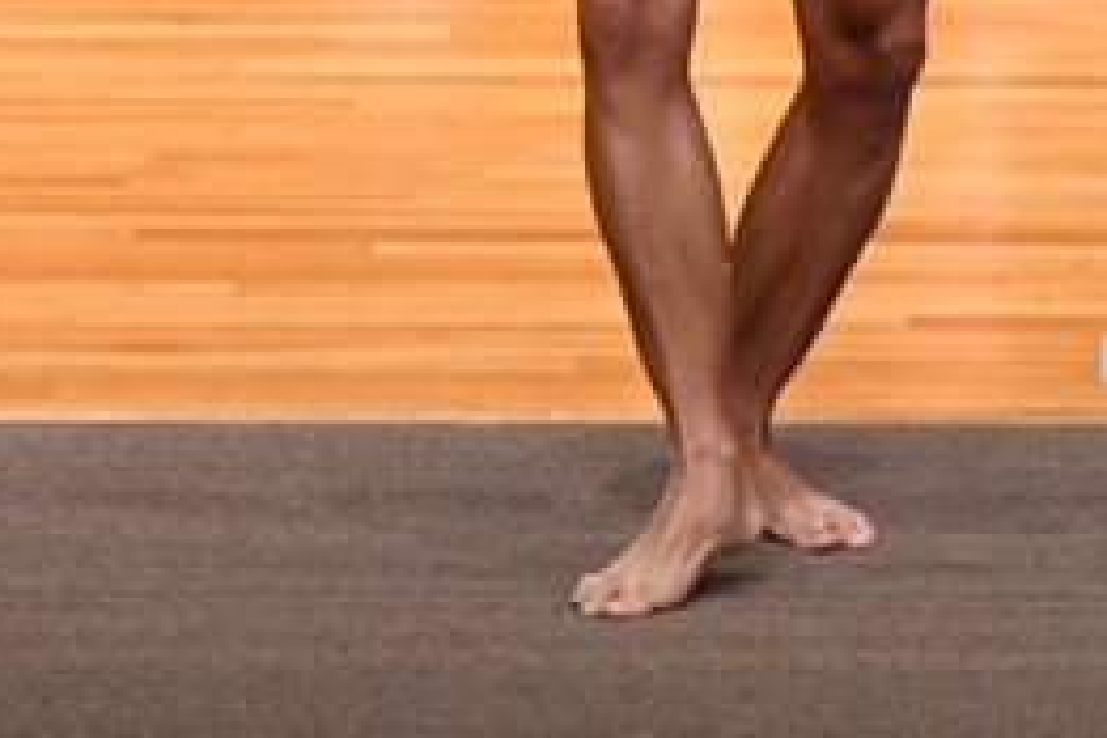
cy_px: -339
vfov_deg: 1.6
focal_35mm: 847
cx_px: 600
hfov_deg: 2.4
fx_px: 26043
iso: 4000
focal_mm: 190
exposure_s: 1/400
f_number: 5.6
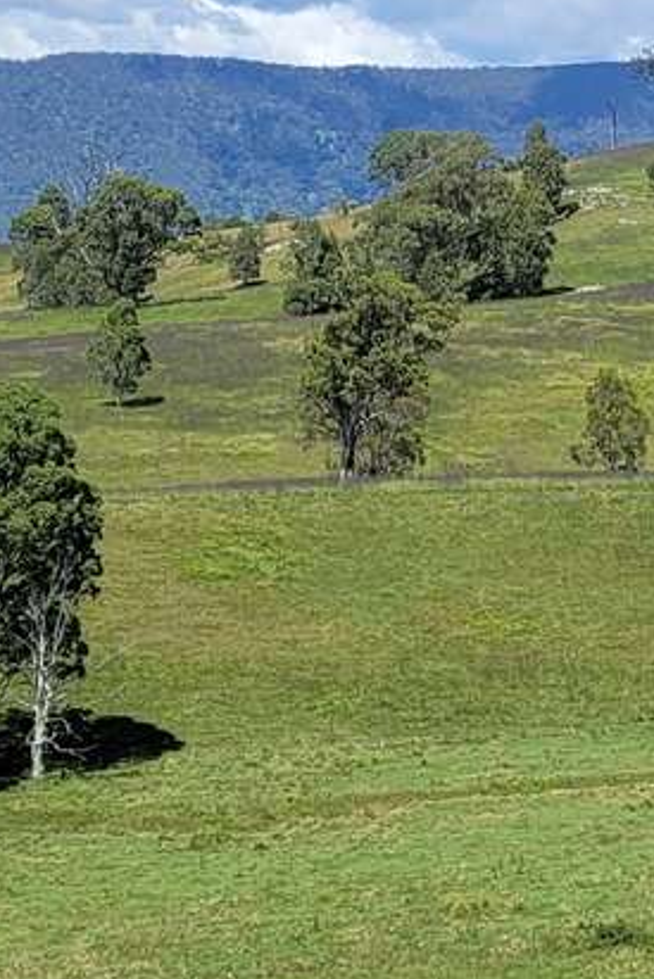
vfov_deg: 16.2
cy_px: 359
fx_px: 3430
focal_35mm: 126
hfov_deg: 9.5
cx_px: 1646
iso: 40
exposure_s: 1/2544
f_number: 1.8
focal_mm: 5.4
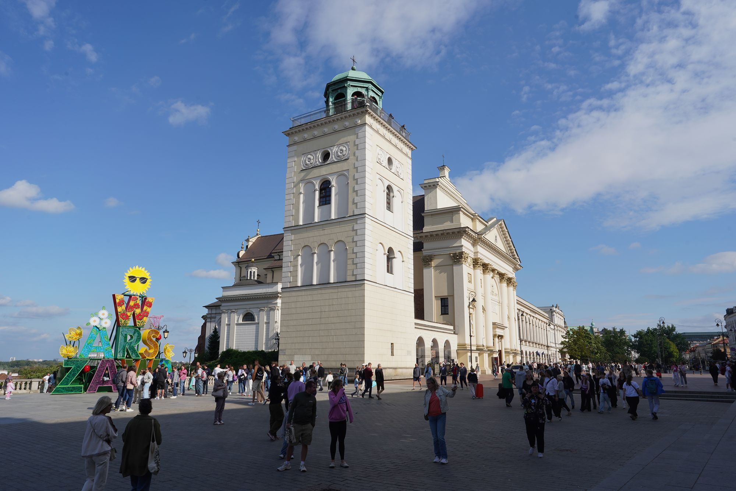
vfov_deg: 53.1
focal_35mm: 24
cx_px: 368
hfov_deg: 73.7
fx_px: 491
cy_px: 246
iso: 100
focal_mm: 24
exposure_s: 1/100
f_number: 16
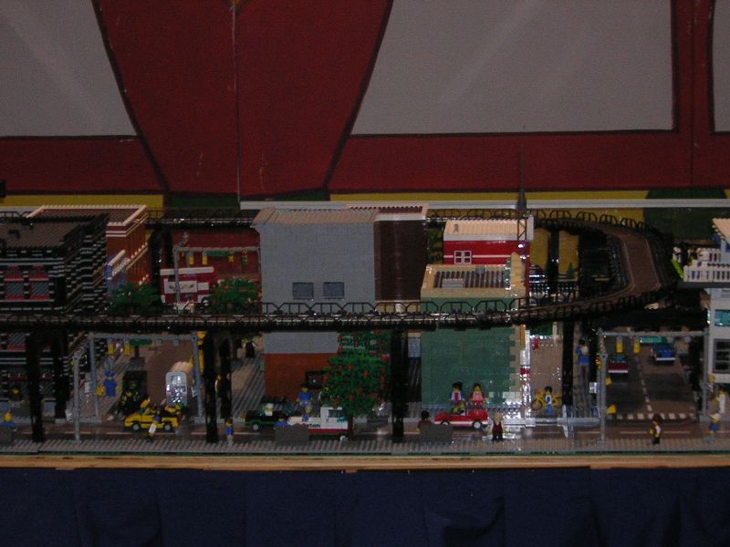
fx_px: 2278
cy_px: 274
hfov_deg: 18.2
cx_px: 365
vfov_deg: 13.7
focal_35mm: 108
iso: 400
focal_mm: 14.1
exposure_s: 1/60.1
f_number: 4.7
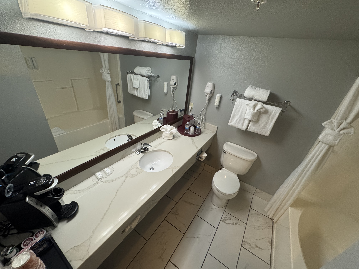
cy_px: 134
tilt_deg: -28.4
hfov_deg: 102.1
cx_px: 180
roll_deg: -7.4
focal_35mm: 14
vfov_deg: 85.7
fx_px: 145
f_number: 2.2
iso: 400
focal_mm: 2.22
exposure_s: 1/60
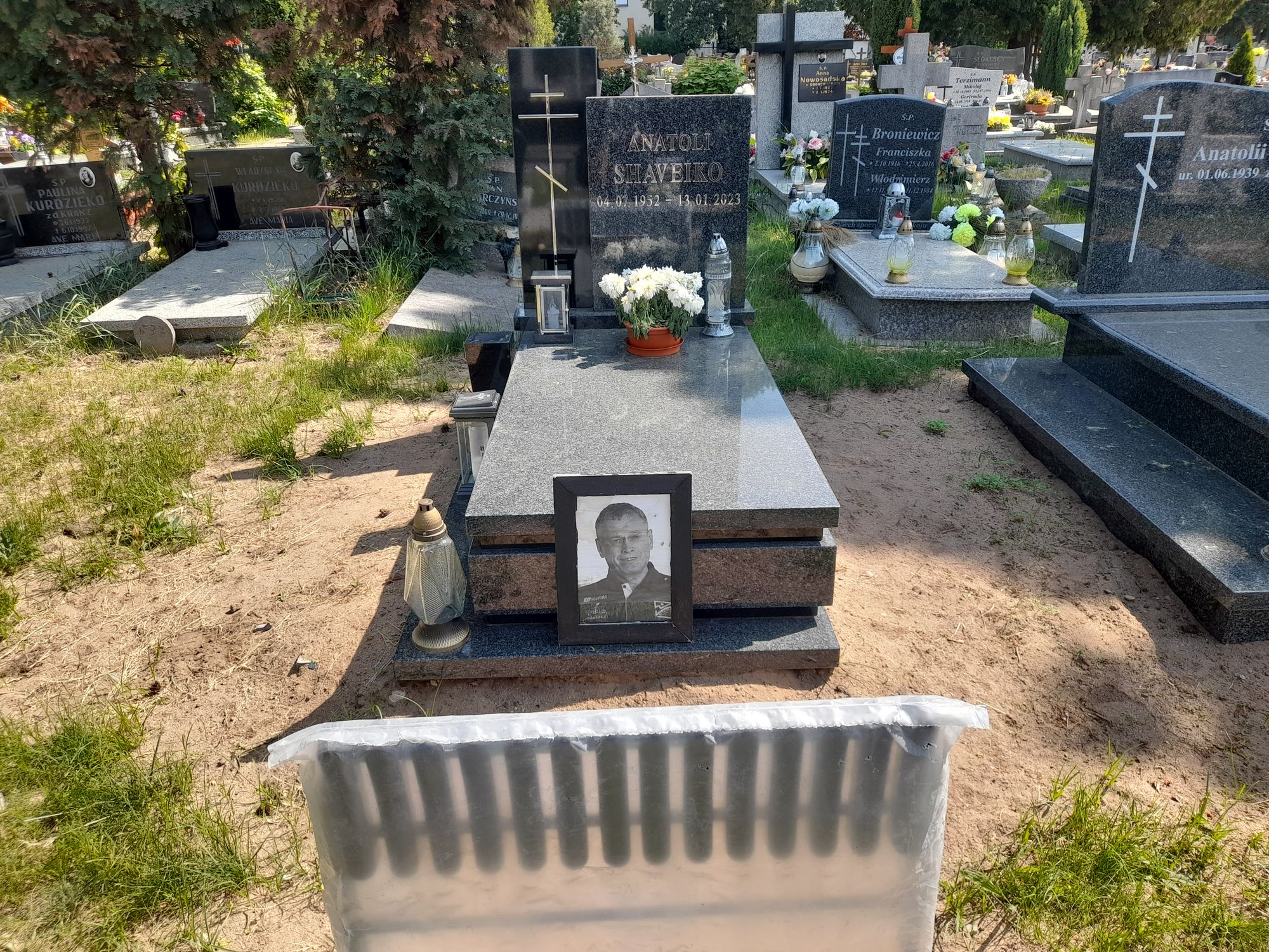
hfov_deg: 69.4
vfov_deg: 54.9
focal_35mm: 25
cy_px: 476
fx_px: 916
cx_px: 634
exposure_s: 1/253
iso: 20
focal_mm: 4.6
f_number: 2
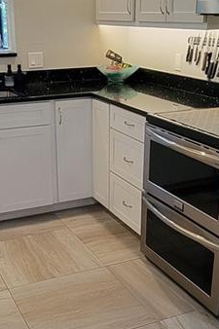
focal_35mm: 48
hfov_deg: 28.0
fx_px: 438
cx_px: 86
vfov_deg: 41.0
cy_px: 197
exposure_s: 1/60
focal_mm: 2.2
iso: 320
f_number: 2.2
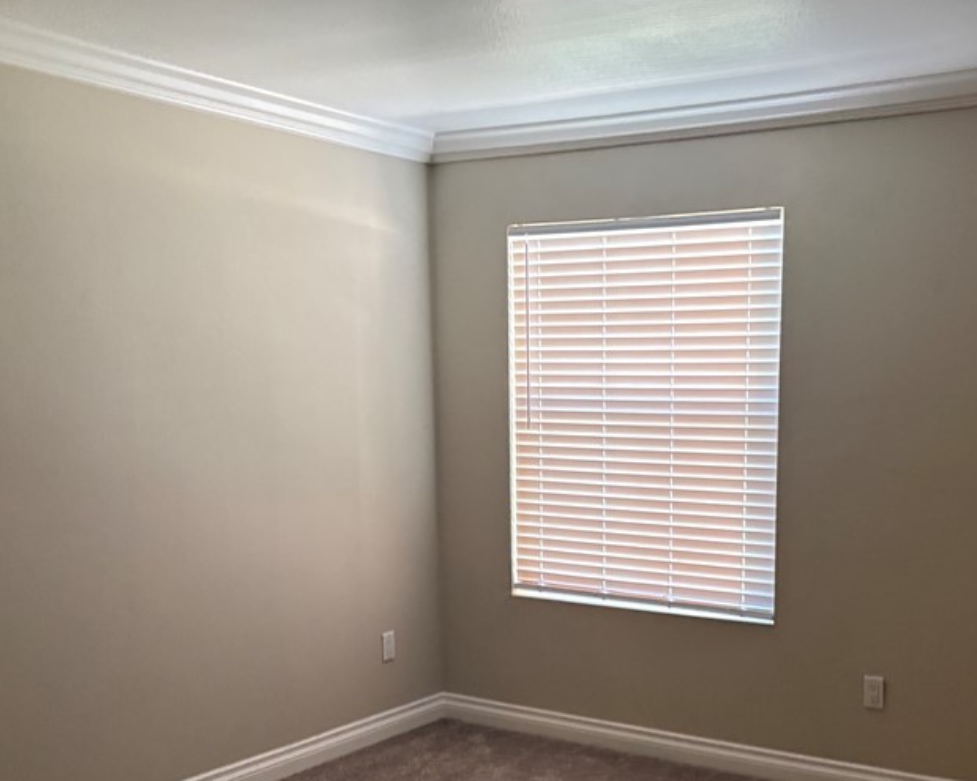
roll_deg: -0.2
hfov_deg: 43.5
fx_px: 1214
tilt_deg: -7.6
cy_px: 541
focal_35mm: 42
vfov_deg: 35.2
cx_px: 605
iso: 320
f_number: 1.6
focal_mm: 5.96
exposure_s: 1/60
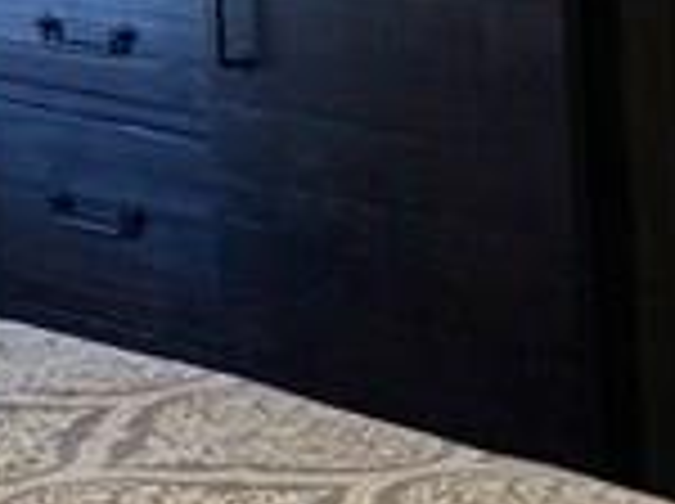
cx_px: -279
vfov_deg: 8.2
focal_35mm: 178
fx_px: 3465
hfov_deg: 10.8
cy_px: -198
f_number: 1.8
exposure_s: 1/60
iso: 250
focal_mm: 4.25
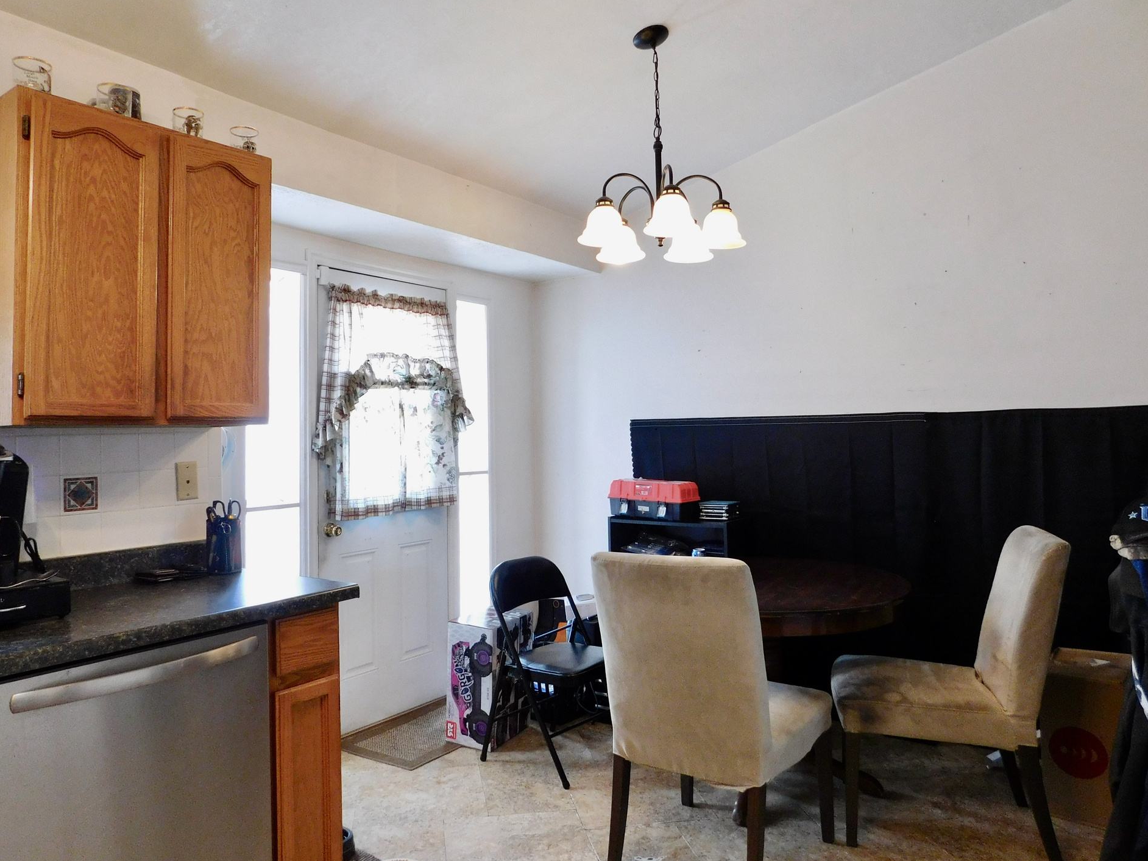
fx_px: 829
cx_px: 535
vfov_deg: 54.8
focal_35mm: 25
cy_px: 397
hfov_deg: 69.3
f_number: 3
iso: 220
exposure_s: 1/30
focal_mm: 4
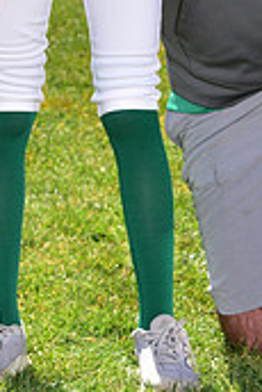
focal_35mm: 236
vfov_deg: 8.6
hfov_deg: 5.8
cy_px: -107
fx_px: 2571
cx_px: 272
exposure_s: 1/250
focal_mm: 70
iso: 100
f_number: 6.3
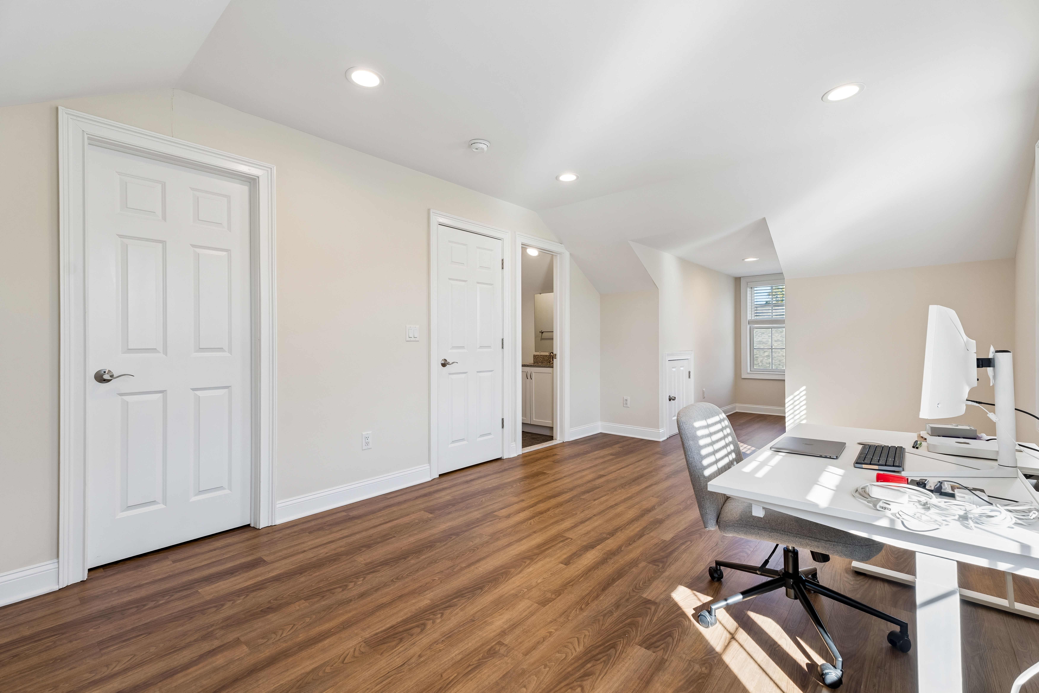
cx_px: 520
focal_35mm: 16
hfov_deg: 96.7
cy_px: 346
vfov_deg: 73.7
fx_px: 462
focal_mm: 16
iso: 250
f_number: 6.3
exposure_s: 1/30
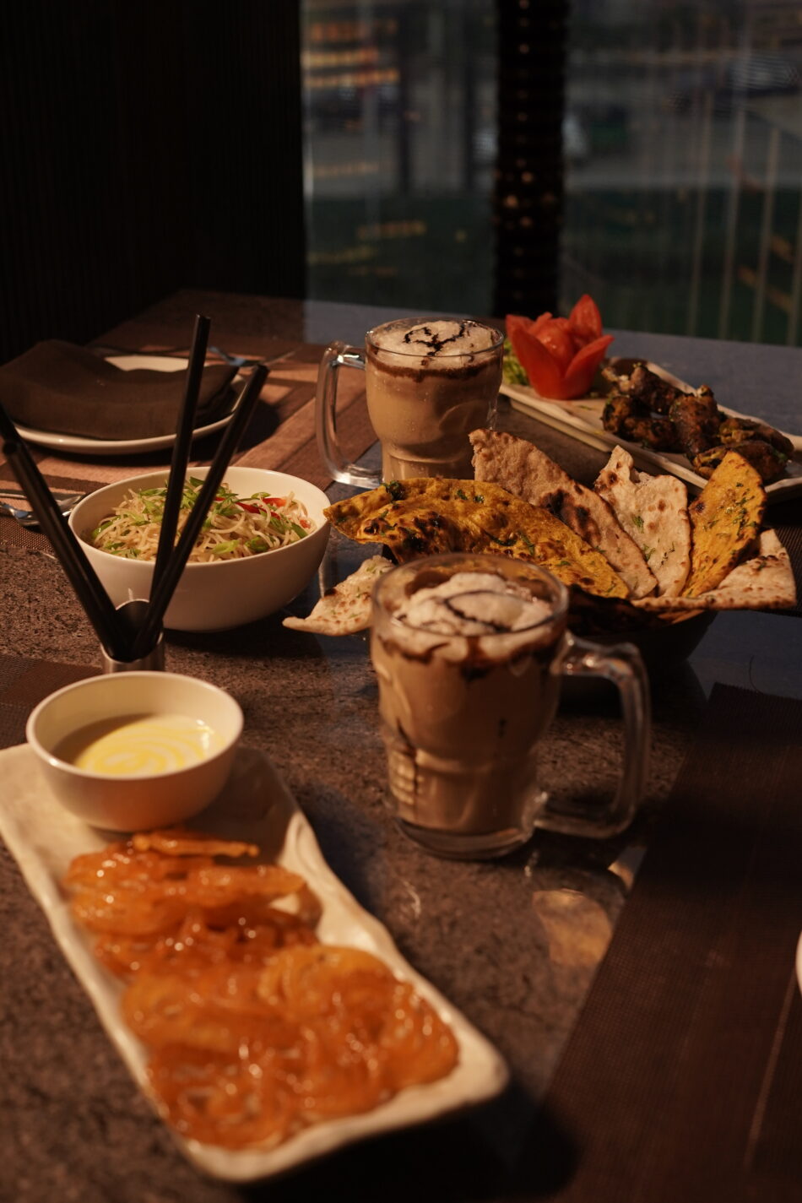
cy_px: 602
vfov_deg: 38.2
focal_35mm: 52
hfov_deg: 26.0
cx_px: 401
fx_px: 1738
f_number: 4
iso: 800
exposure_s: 1/250
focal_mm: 35
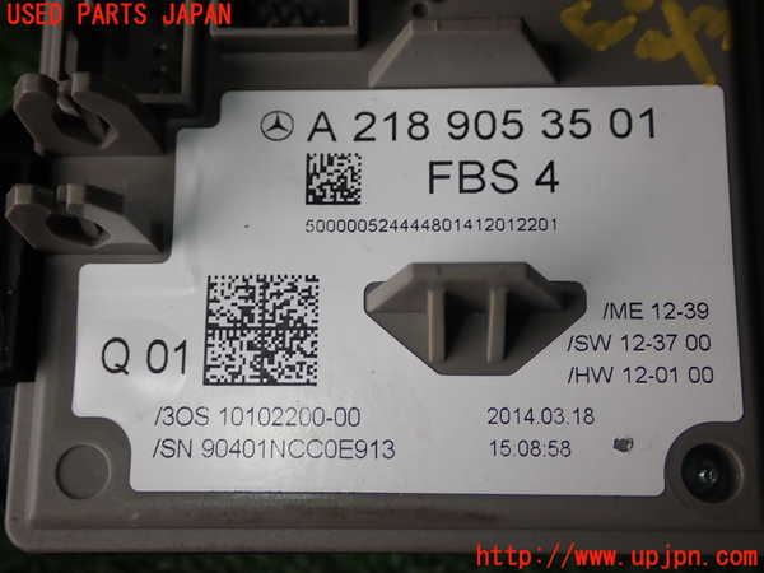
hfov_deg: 38.2
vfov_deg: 29.1
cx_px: 382
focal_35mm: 50
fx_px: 1104
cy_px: 286
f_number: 9
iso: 100
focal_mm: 9.01
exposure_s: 1/50
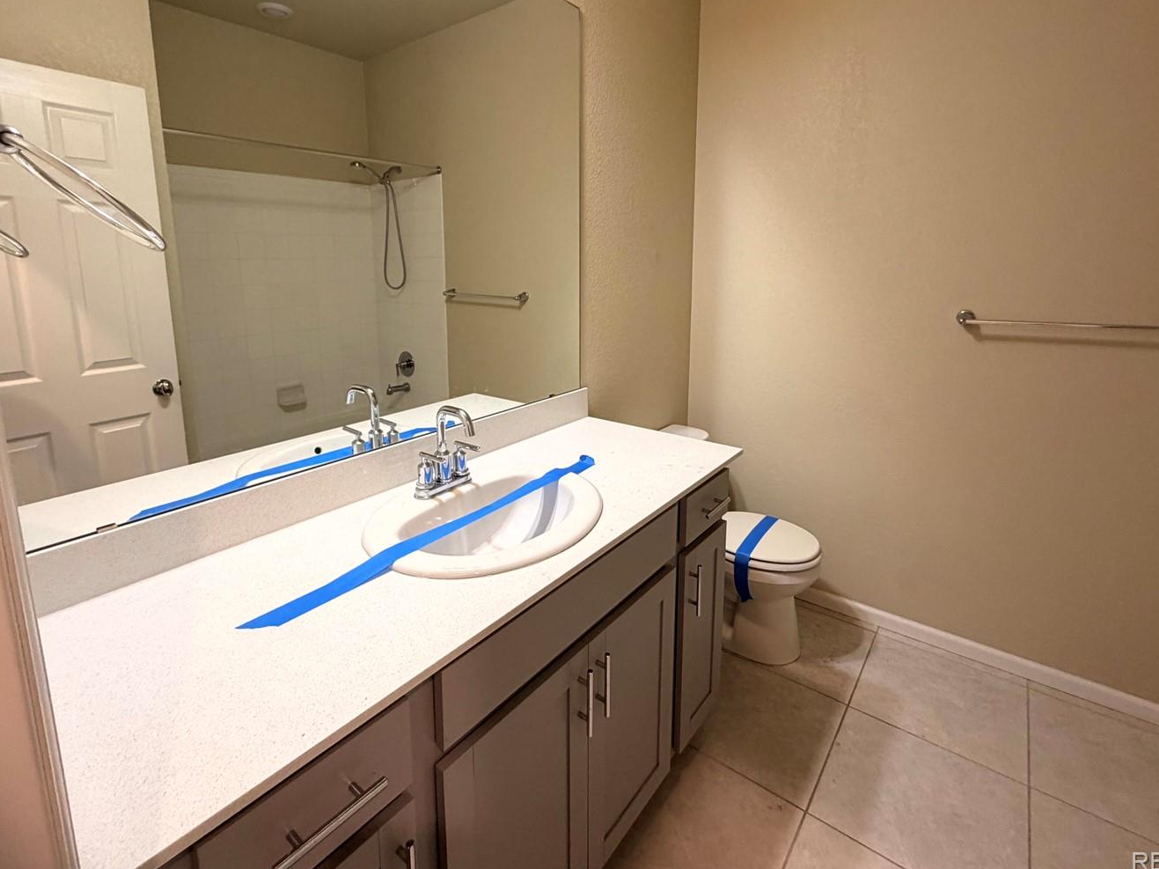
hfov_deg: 91.0
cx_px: 571
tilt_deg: -9.5
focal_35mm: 17
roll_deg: +1.0
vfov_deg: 74.0
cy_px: 353
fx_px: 569
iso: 250
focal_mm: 2.22
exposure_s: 1/60
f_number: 2.2
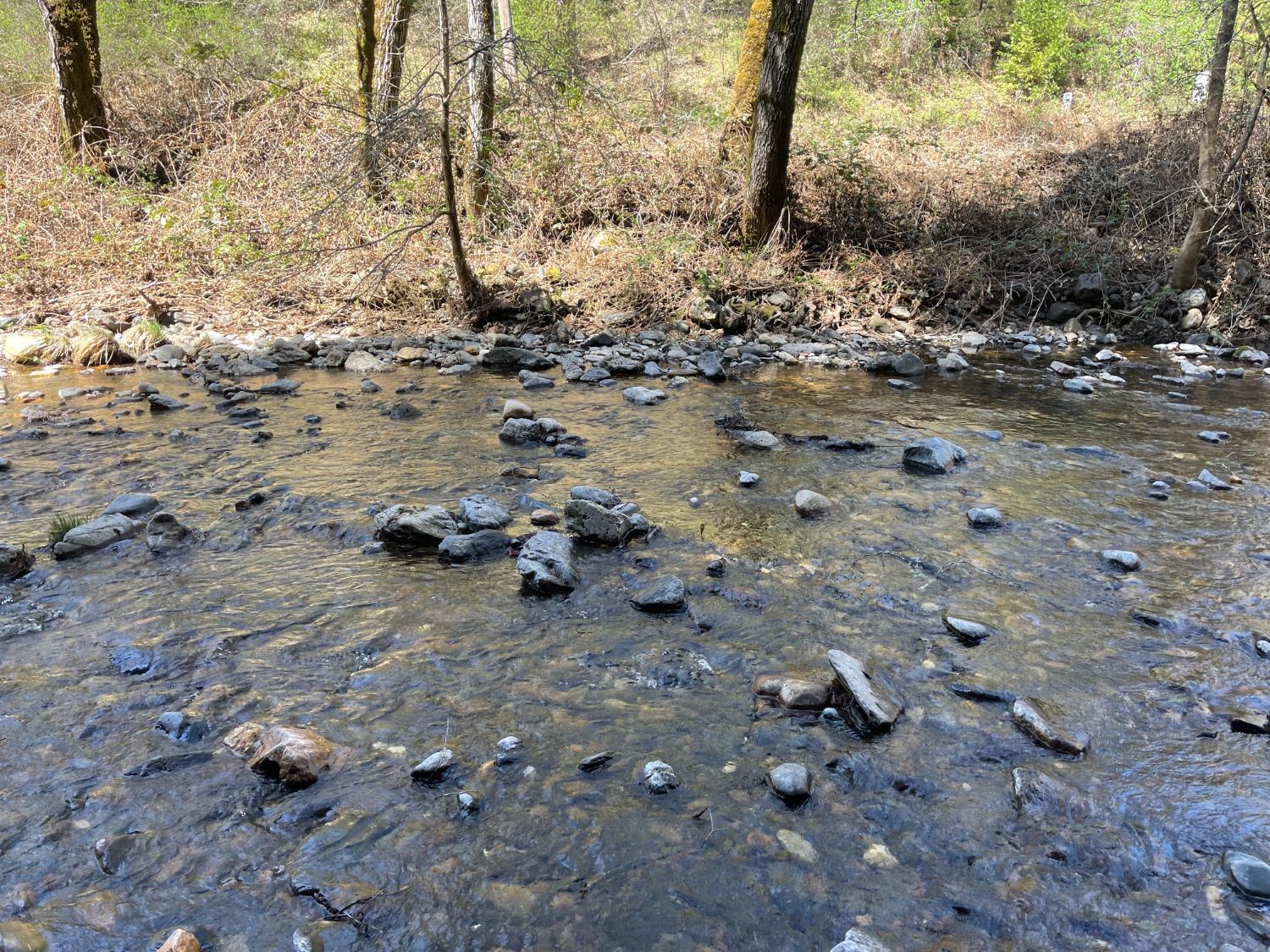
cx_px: 635
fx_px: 954
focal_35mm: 26
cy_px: 476
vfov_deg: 53.1
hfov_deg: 67.3
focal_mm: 5.1
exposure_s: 1/267
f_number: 1.6
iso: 32
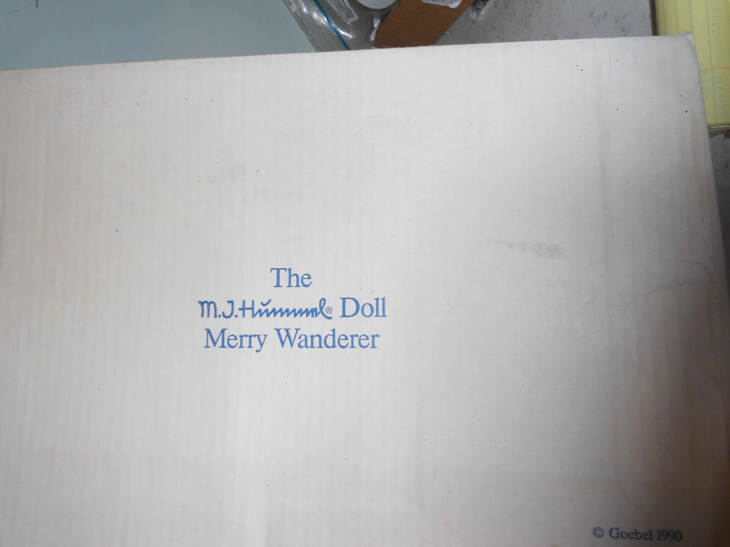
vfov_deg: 44.2
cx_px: 365
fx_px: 675
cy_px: 274
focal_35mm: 32
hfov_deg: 56.8
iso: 80
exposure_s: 1/25
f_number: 3.5
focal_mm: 5.8
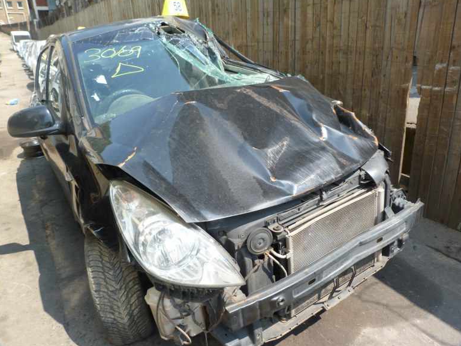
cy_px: 173
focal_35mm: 26
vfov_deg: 53.1
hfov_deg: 67.3
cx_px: 237
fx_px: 346
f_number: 4
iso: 80
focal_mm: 4.5
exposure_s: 1/160
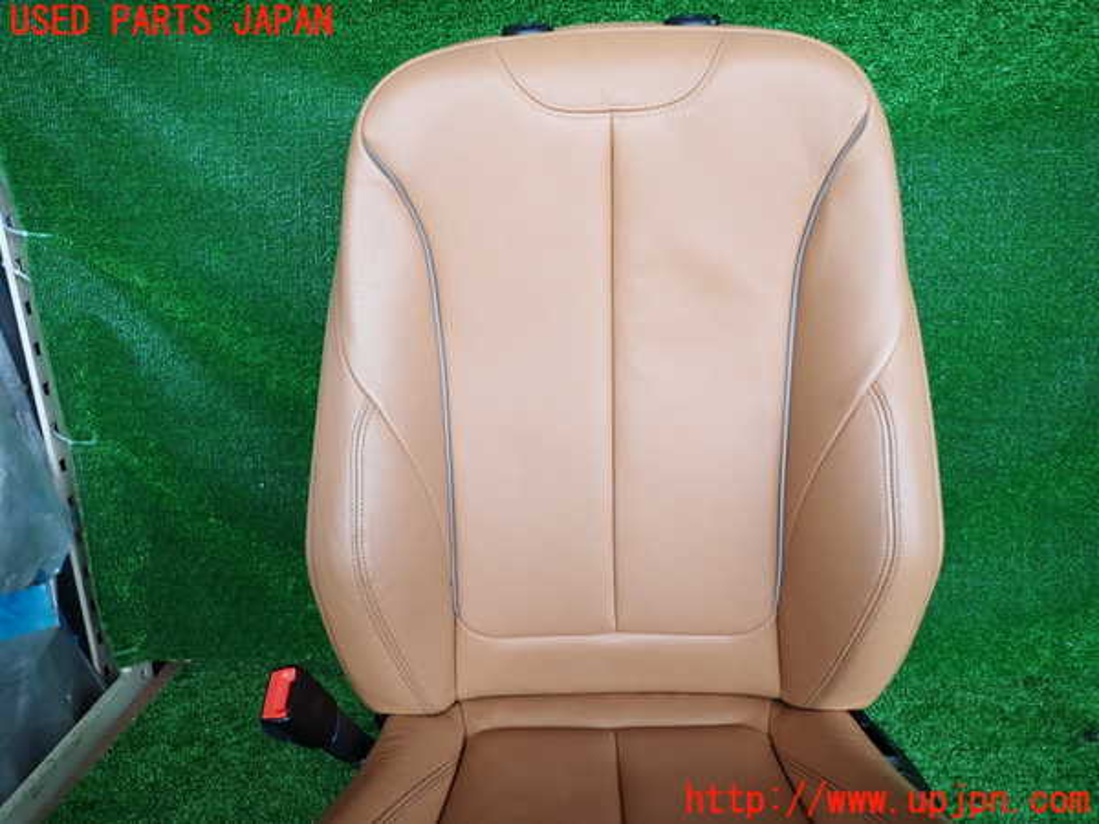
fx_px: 794
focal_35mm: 25
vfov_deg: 54.9
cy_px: 412
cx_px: 550
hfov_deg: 69.4
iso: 125
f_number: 2
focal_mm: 4.5
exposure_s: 1/125
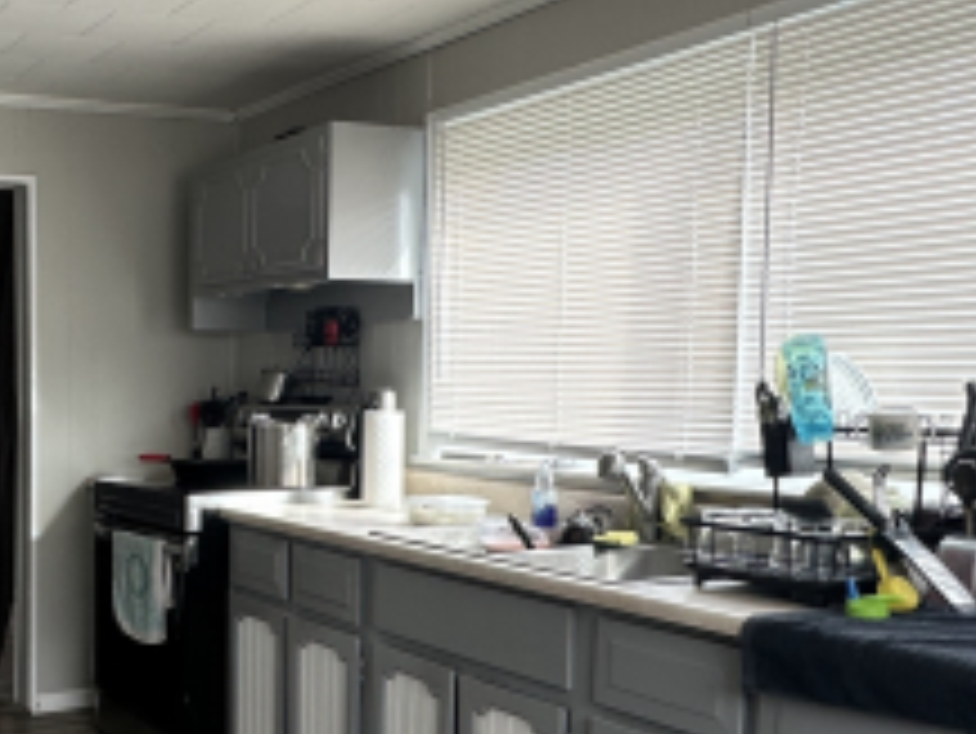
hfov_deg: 40.6
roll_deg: +0.1
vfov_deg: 33.4
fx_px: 1213
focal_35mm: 43
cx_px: 106
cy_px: 473
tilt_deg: -4.4
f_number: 2.2
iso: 64
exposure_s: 1/99
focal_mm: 2.22
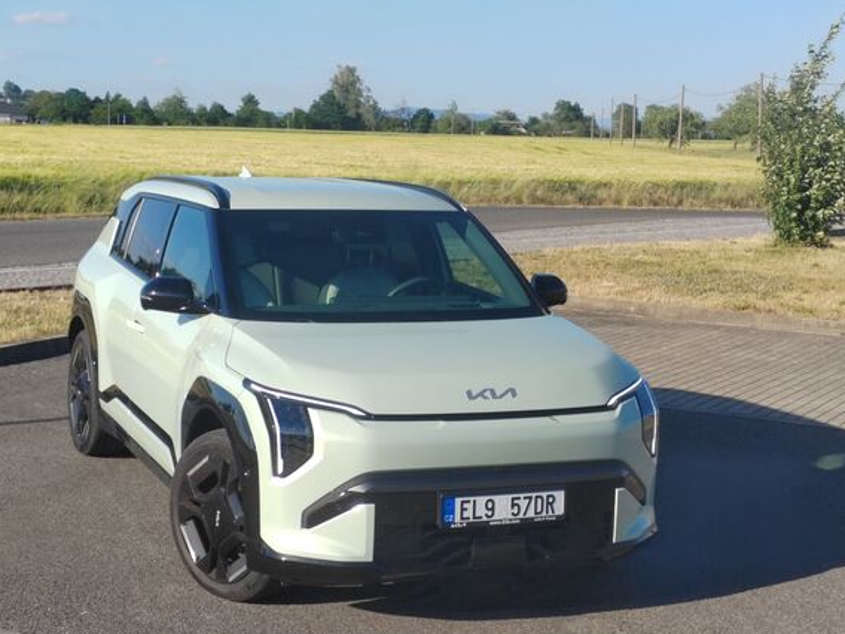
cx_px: 422
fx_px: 1709
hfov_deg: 27.8
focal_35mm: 70
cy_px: 326
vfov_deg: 21.0
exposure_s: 1/1100
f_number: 1.9
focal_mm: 5.52
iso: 125
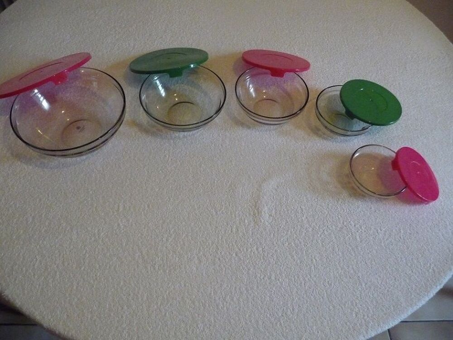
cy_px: 170
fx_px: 366
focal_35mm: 28
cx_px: 226
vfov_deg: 49.7
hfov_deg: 63.4
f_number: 3.3
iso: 800
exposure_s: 1/60
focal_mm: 4.7
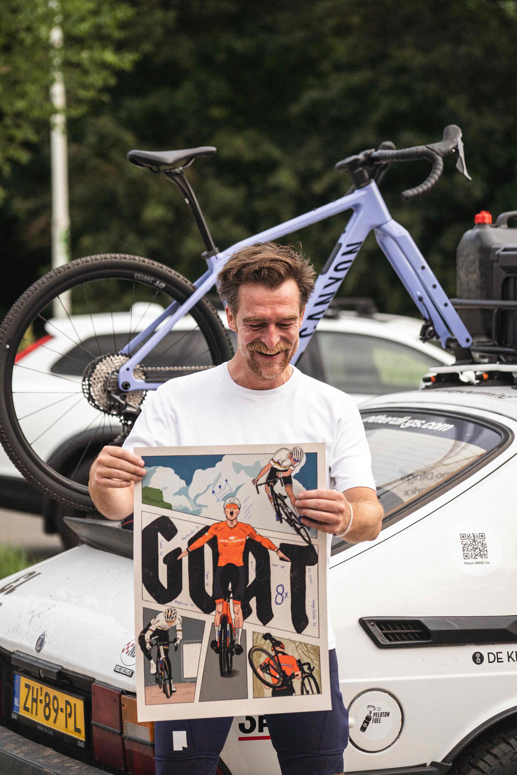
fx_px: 2628
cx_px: 258
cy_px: 388
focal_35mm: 122
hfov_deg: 11.2
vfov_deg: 16.8
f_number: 4
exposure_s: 1/800
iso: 320
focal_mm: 122
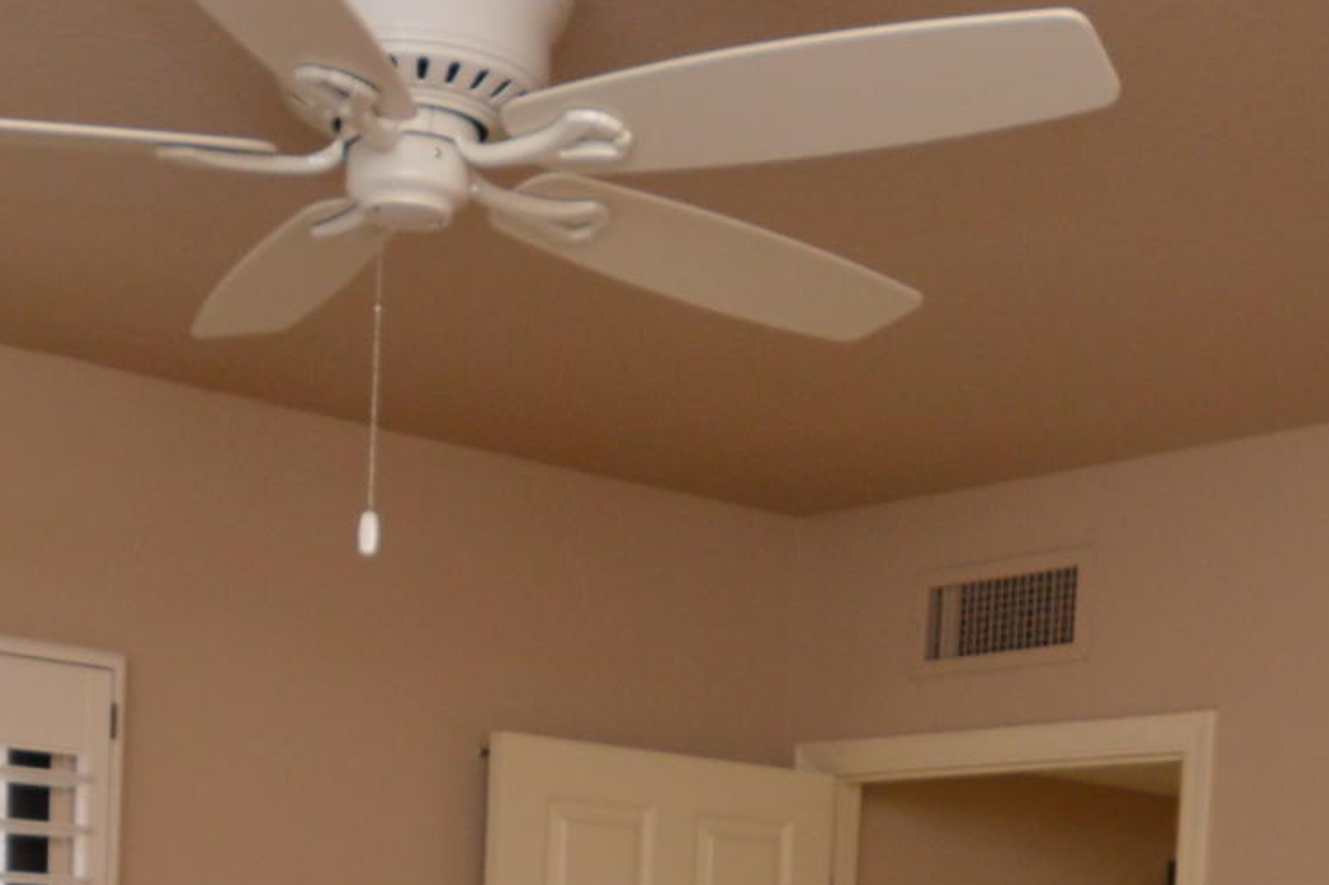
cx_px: 526
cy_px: 1162
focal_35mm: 60
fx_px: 2213
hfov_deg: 33.3
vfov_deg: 20.6
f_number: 3.5
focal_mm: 10
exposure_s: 1/60
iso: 400
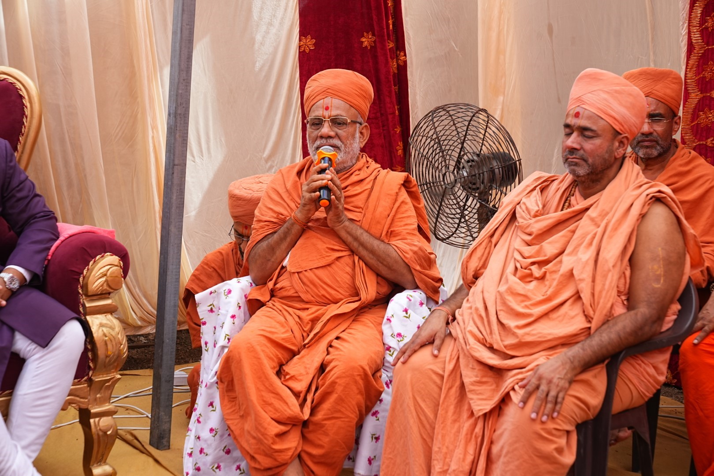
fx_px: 1388
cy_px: 238
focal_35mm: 70
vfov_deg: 19.5
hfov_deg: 28.8
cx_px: 357
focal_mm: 70
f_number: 5.6
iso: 250
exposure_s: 1/160
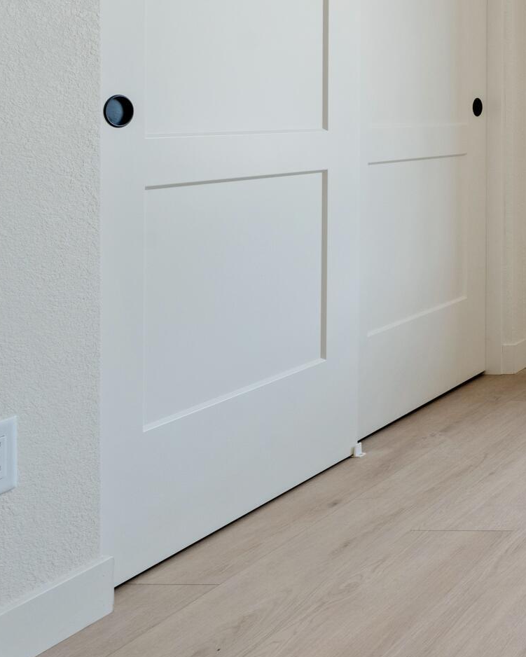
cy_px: 95
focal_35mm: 48
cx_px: 952
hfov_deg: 21.0
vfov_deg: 36.8
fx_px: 934
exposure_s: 1/10
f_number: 9
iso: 400
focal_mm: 16
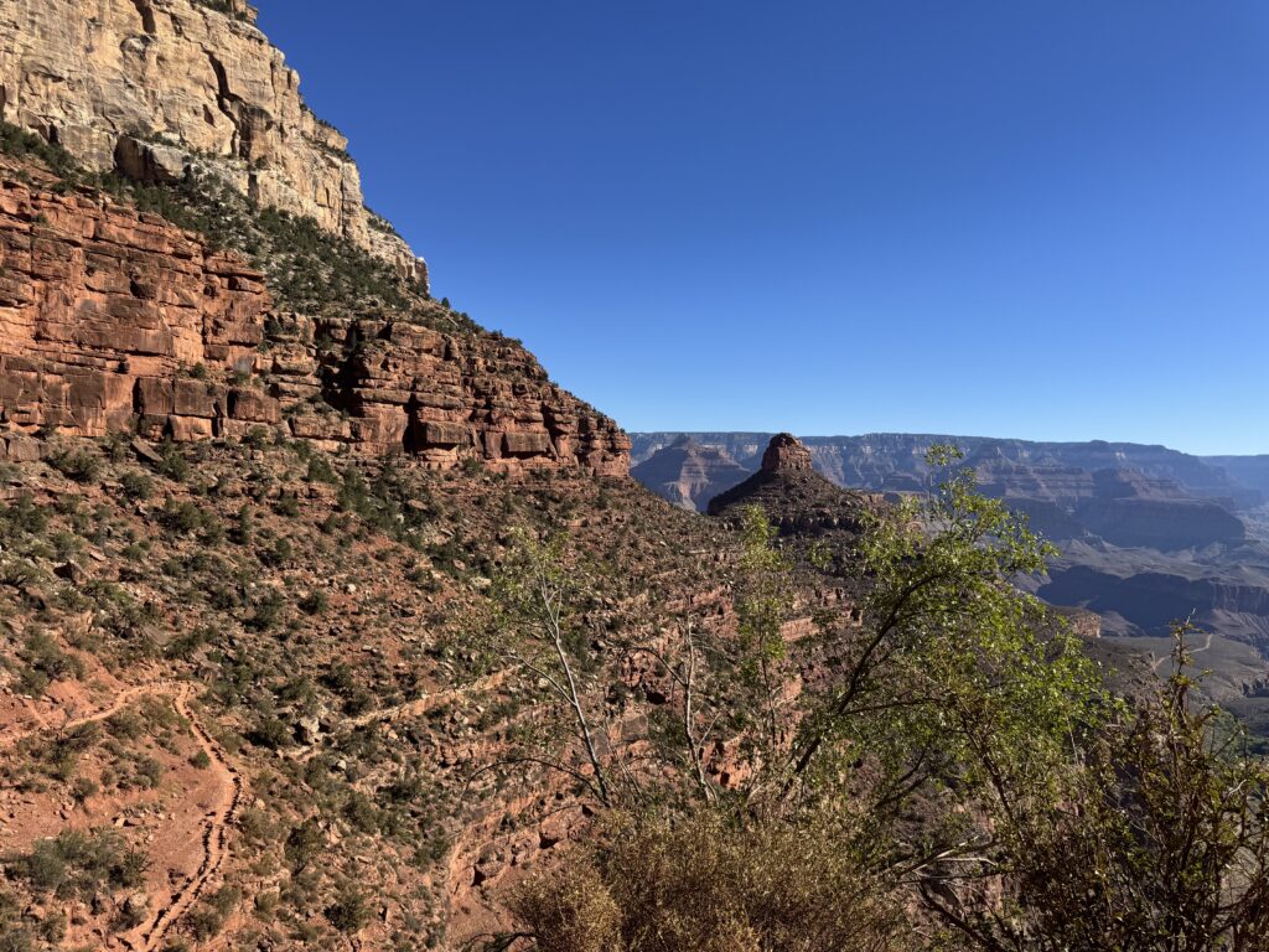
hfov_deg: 71.6
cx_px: 634
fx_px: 880
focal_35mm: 24
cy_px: 476
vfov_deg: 56.8
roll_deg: -2.0
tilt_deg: -0.1
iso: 80
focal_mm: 6.76
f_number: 1.78
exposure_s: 1/4049
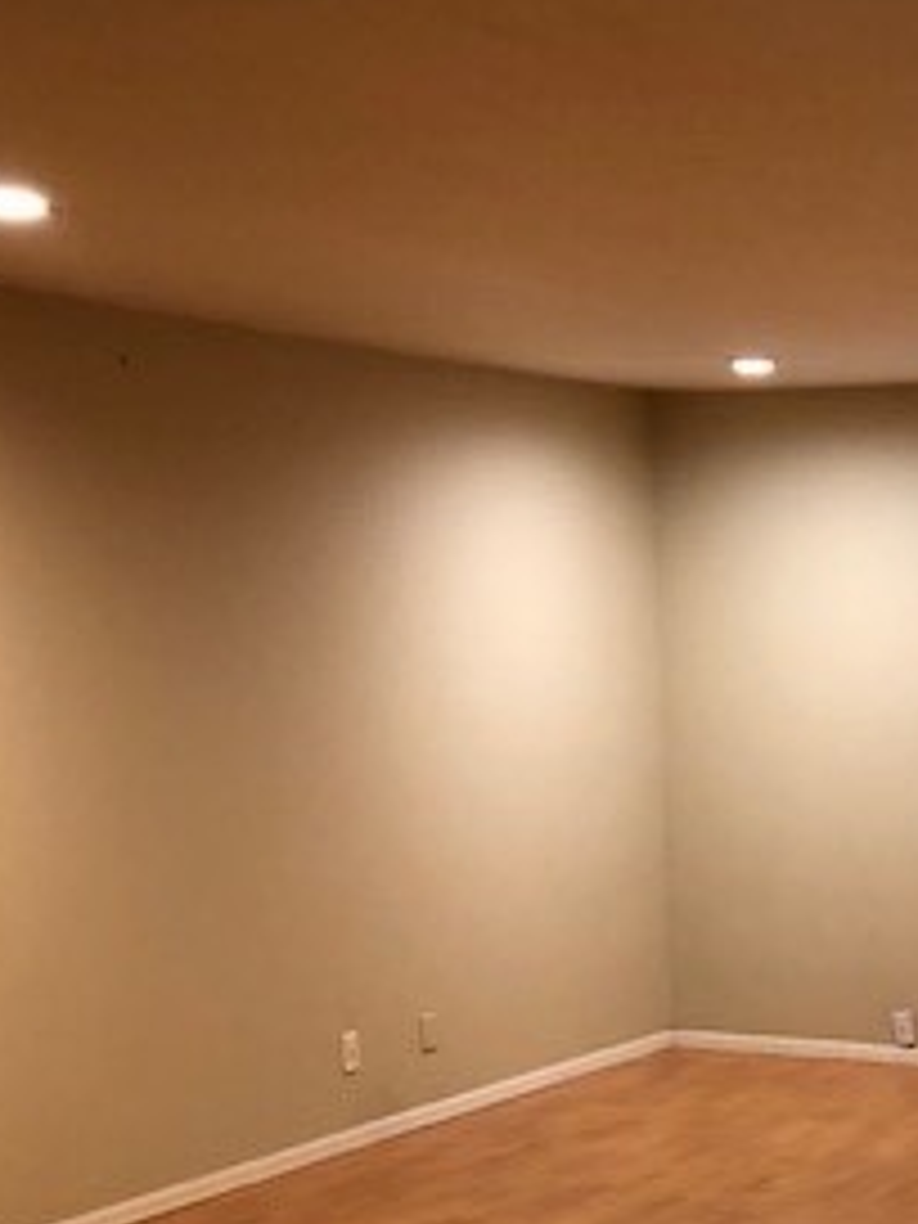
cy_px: 1174
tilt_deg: -13.6
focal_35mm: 66
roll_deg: +0.6
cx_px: 976
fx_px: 2334
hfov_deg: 21.3
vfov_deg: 27.9
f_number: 1.8
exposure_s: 1/13
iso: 100
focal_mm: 3.99
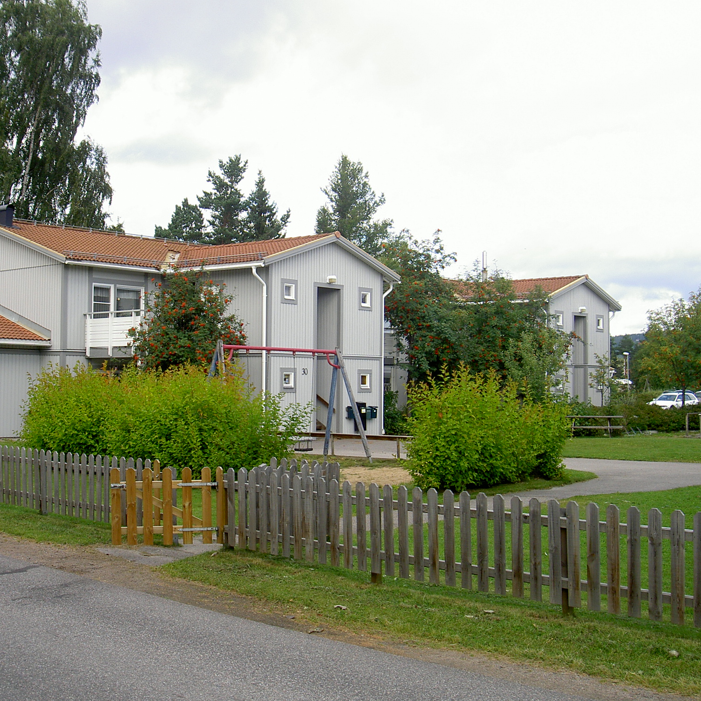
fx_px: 1077
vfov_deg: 36.1
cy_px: 356
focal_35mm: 47
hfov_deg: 35.9
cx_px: 272
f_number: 4.7
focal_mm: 8
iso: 100
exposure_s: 1/125
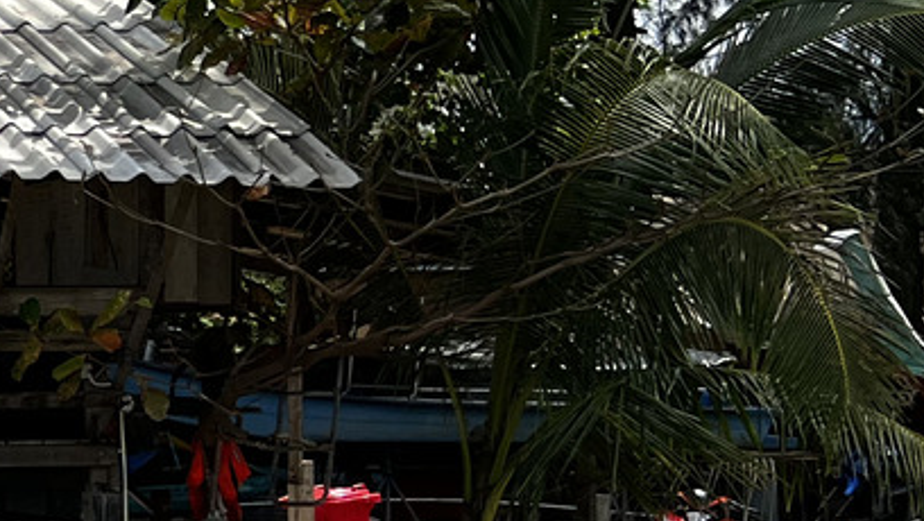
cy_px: 419
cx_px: -777
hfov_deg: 16.1
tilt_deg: -0.6
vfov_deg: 10.9
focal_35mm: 111
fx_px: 2721
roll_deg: +0.0
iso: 50
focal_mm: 5.7
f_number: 1.5
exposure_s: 1/3571
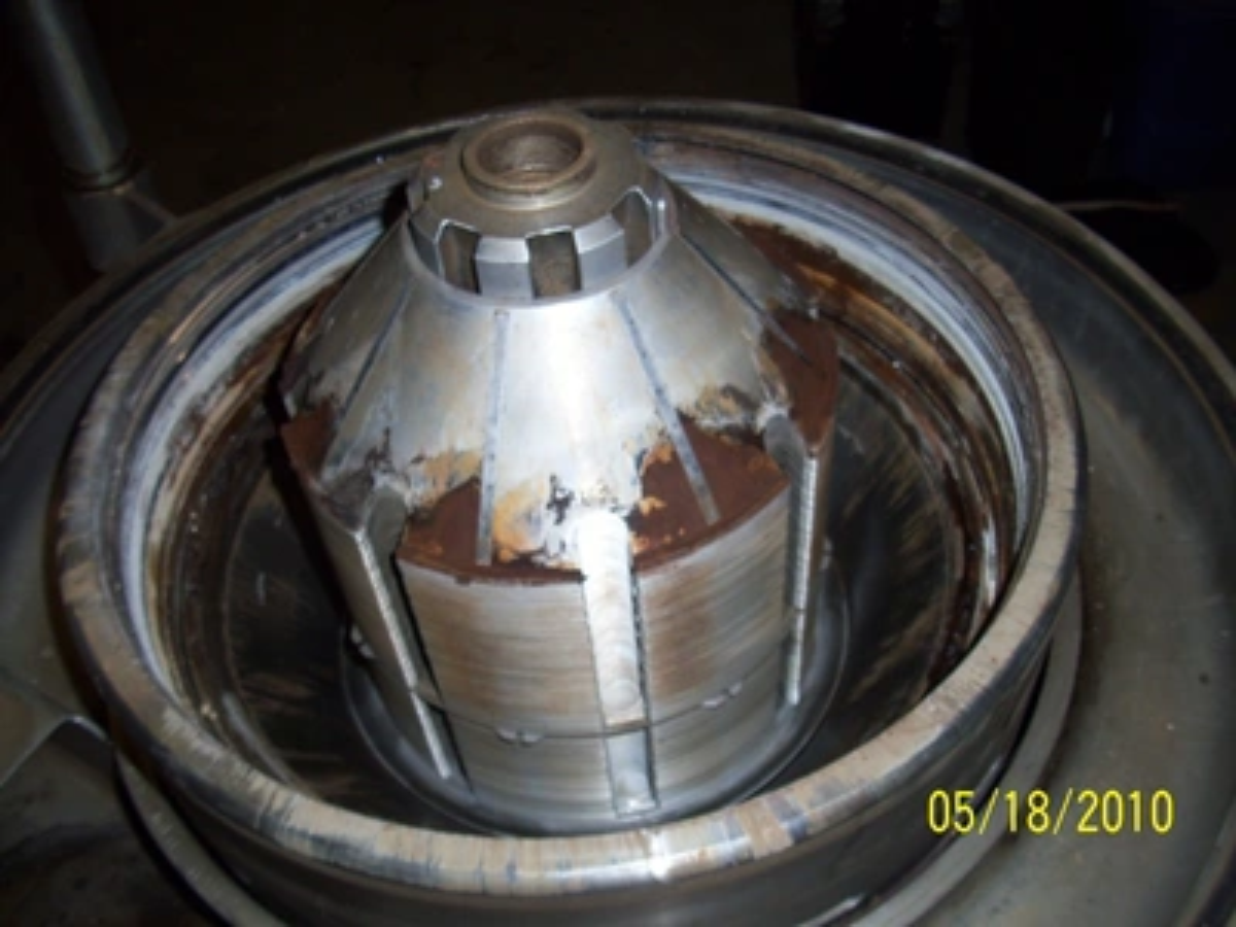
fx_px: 1214
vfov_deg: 41.8
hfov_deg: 54.0
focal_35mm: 34
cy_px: 464
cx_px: 618
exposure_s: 1/40
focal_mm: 5.7
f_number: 2.9
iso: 80
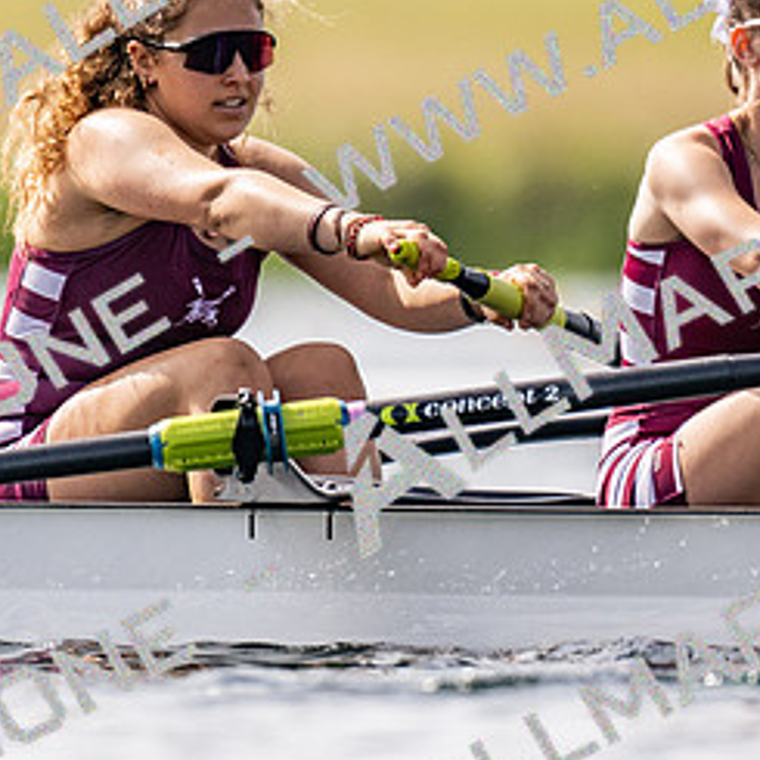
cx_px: 78
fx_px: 45034
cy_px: 265
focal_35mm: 1813
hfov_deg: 1.0
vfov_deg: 1.0
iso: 200
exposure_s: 1/2500
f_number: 4
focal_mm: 600
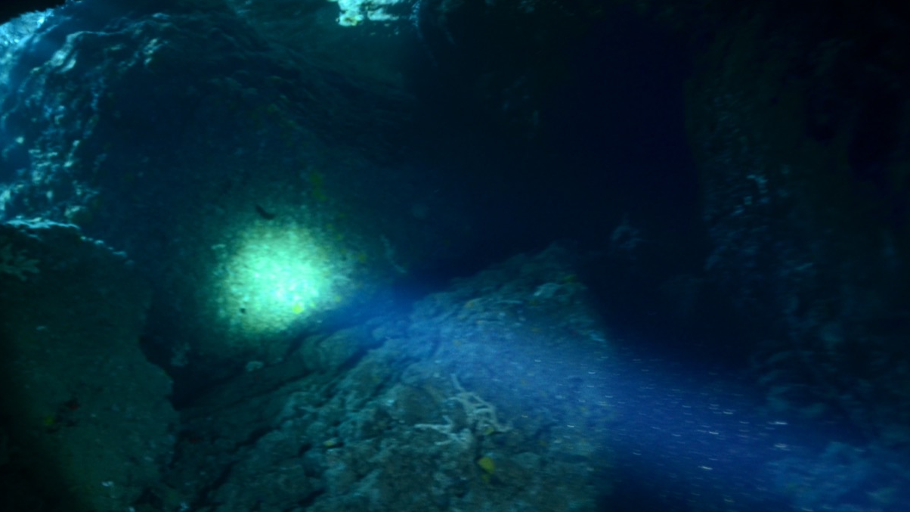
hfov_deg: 69.8
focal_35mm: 25
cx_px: 243
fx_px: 603
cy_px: 227
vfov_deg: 45.9
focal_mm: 10
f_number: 4
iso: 400
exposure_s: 1/8
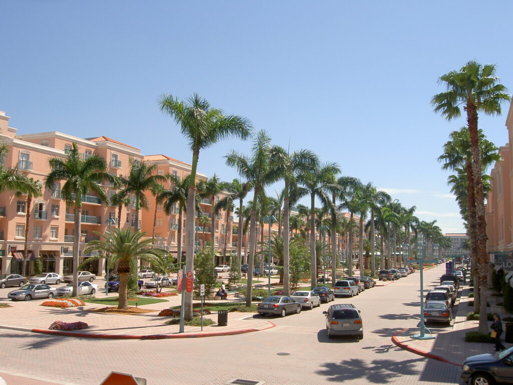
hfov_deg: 54.0
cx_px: 256
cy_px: 192
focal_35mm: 34
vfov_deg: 41.8
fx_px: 504
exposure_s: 1/400
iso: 50
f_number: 4.7
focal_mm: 5.6
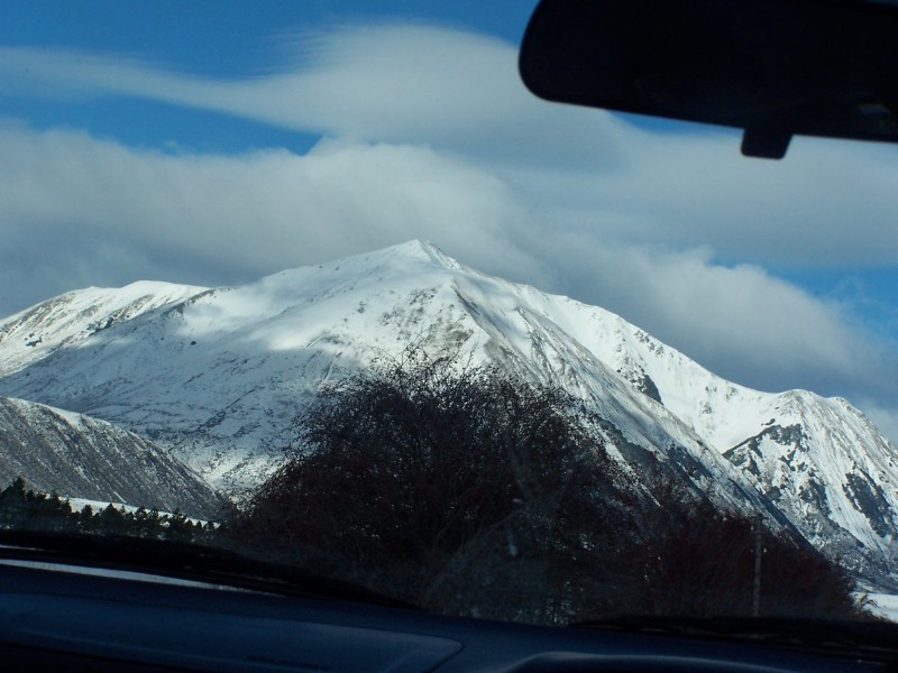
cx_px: 449
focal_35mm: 94
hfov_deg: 20.9
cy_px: 336
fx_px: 2439
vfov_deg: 15.7
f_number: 6.3
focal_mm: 15.6
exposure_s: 1/500
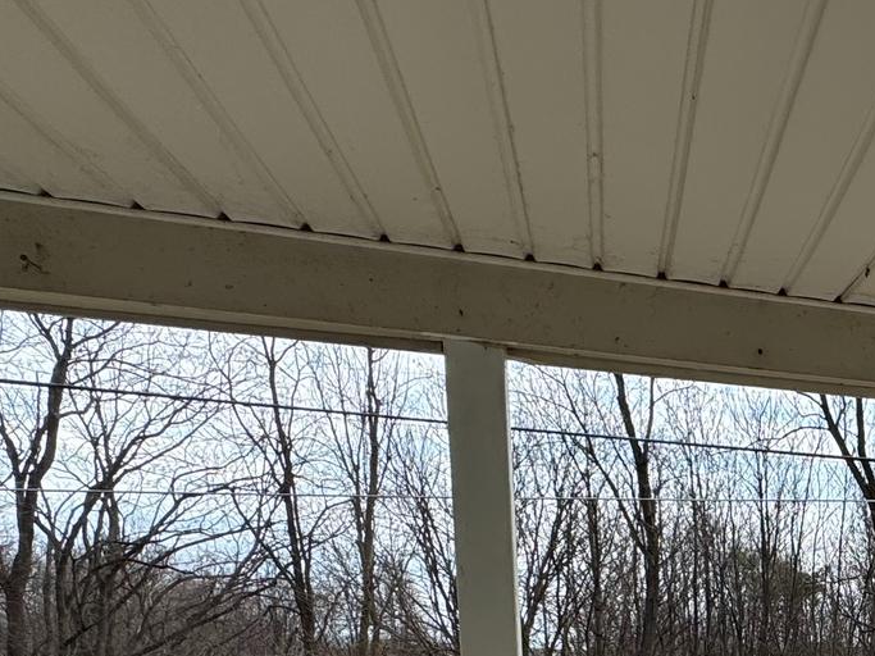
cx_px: 1086
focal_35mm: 42
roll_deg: -0.2
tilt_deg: -5.7
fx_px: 1061
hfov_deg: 34.4
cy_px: 757
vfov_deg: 30.1
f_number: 2.2
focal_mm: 2.22
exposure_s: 1/899
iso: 40
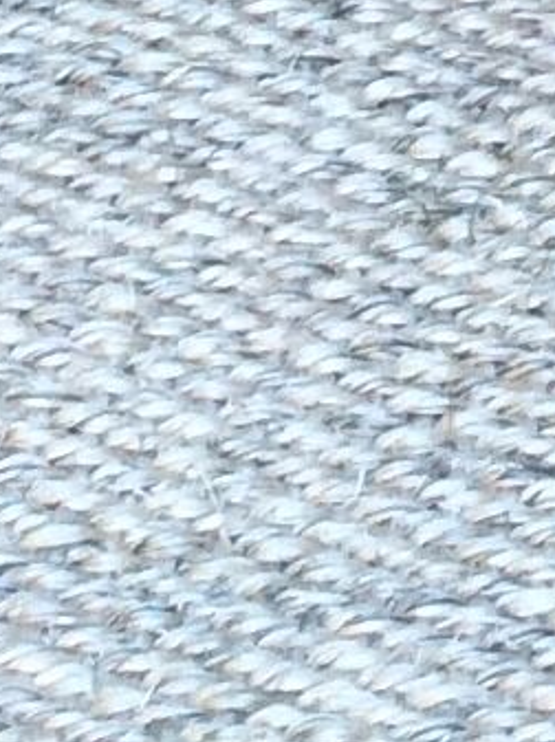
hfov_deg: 5.5
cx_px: 1905
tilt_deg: -32.0
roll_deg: +0.7
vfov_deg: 7.1
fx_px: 5269
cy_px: -1537
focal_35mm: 246
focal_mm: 3.3
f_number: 2.4
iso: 40
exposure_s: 1/33
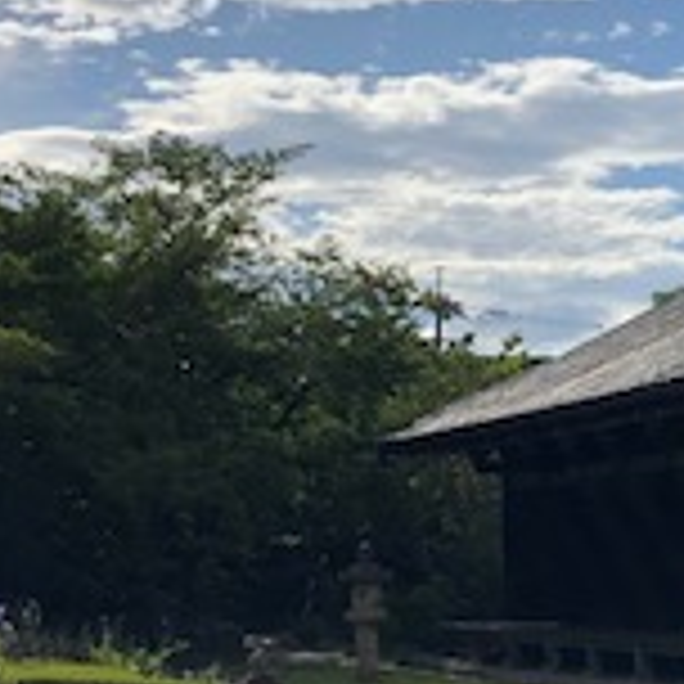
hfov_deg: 16.4
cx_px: 666
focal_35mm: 104
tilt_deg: +2.1
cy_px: 482
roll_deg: +2.8
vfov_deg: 16.7
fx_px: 2325
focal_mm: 3.99
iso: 20
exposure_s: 1/3690
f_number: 1.8
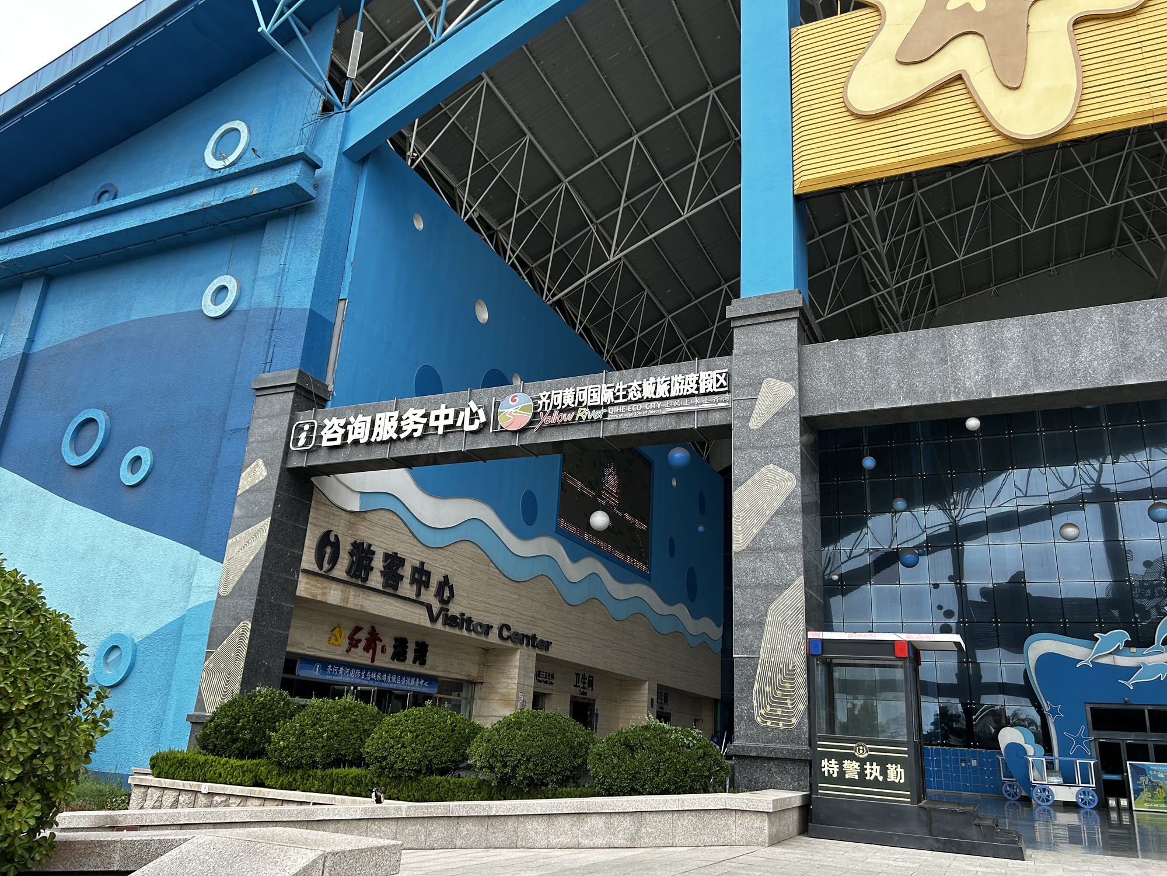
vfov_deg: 53.1
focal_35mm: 26
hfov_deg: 67.3
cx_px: 584
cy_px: 438
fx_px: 877
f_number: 1.5
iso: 50
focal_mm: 5.7
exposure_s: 1/991
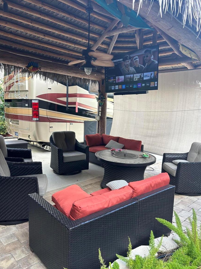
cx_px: 99
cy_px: 137
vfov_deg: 65.3
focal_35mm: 27
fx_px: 209
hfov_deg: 51.4
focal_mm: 5.7
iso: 40
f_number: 1.5
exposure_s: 1/174
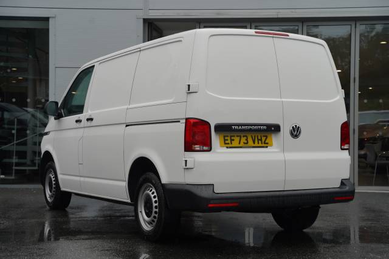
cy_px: 130
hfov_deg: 34.3
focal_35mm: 58
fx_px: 630
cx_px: 194
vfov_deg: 23.2
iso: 100
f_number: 4.5
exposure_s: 1/125
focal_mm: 58.3
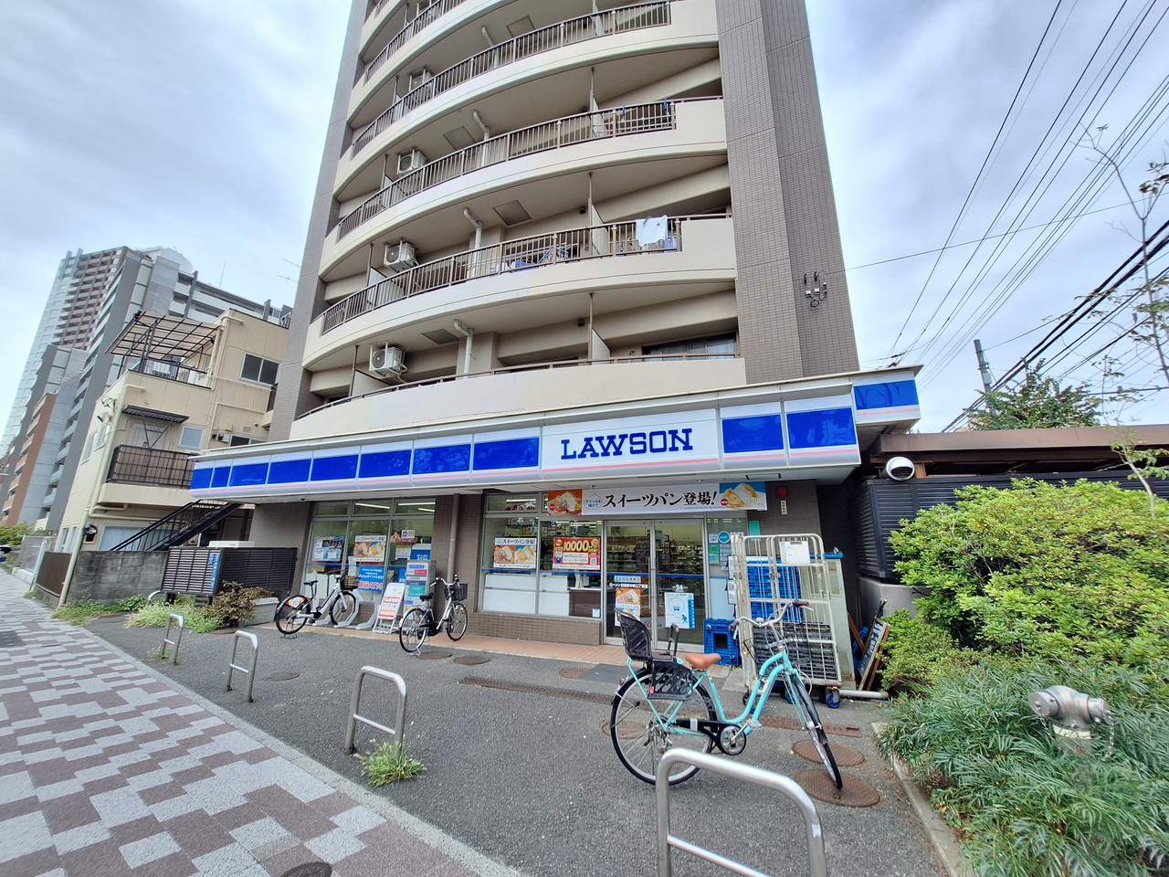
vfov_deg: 89.9
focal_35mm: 13
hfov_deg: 106.2
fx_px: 439
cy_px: 438
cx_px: 584
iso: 40
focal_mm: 1.74
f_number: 2.2
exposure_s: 1/501
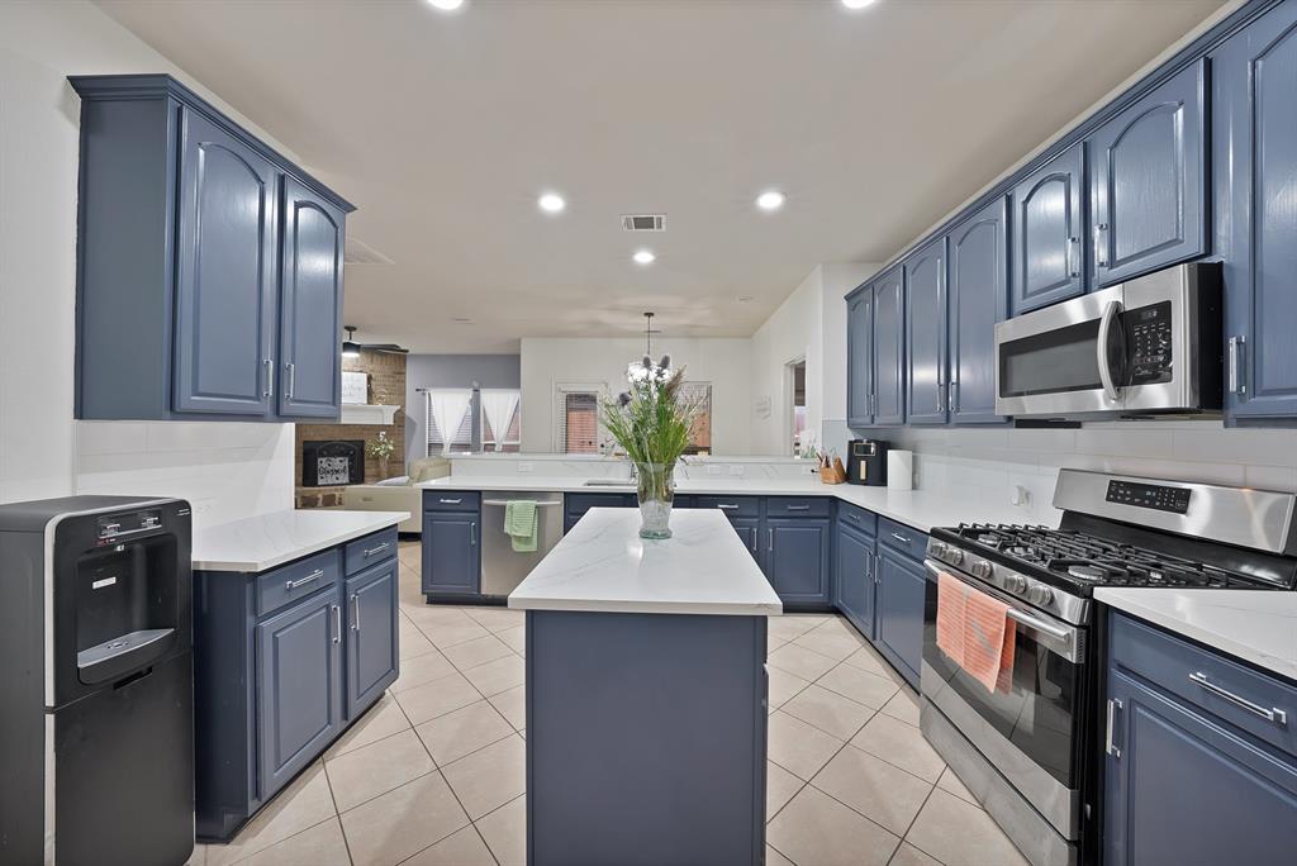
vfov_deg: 90.1
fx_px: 433
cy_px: 433
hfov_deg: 112.6
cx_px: 648
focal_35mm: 12
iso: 640
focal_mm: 12
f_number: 9
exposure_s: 1/1.25
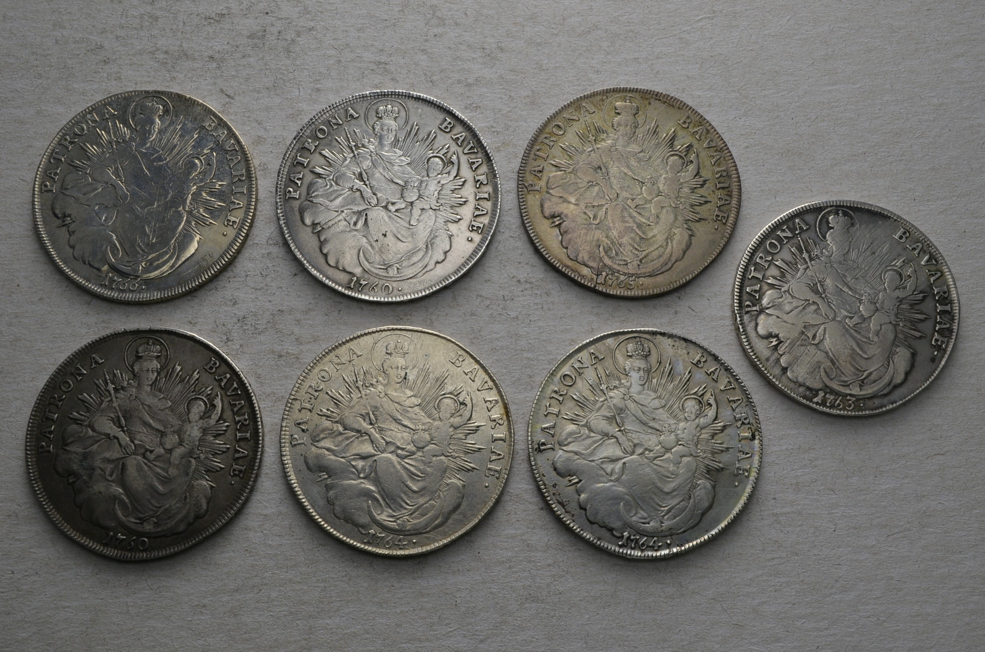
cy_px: 326
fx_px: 1065
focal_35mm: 39
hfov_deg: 49.6
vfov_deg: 34.1
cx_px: 492
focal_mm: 26
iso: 400
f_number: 14
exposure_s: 1/200
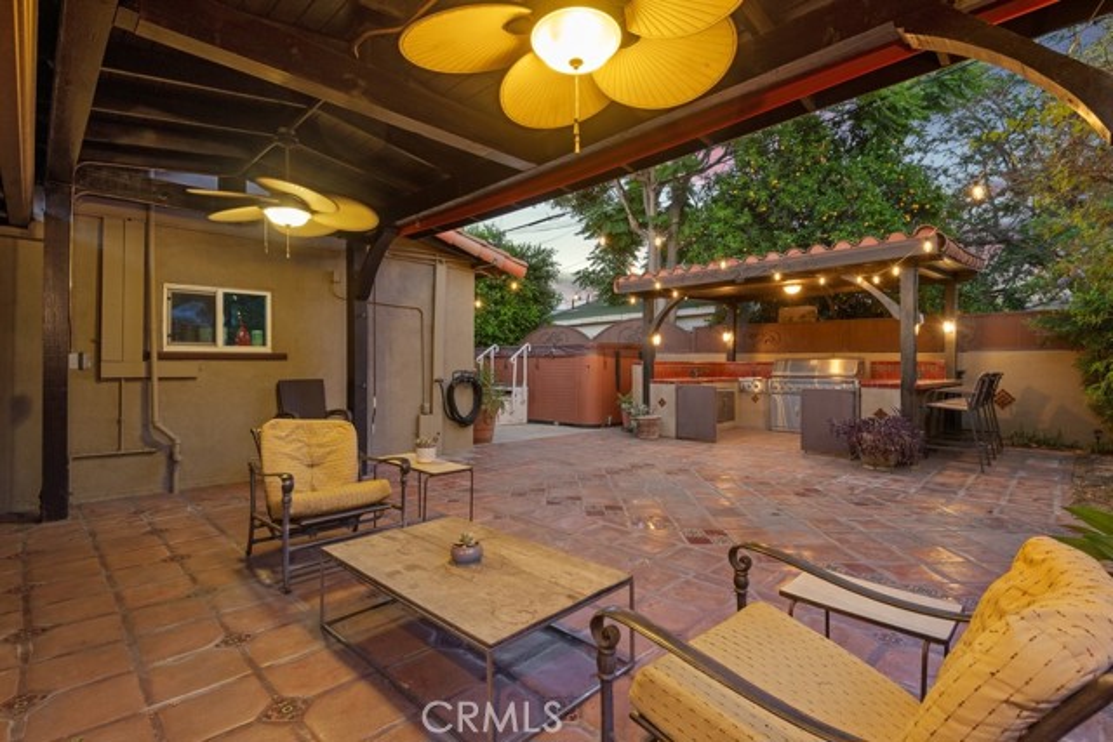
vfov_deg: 70.5
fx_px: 526
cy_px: 371
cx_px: 556
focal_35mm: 17
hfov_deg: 93.3
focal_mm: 17
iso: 64
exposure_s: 1/1.25
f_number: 9
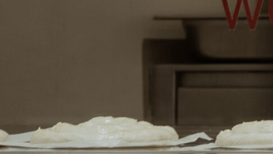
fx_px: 3547
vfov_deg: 2.5
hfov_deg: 4.3
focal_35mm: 490
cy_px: -164
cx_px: 579
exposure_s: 1/4
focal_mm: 89
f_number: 13
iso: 160
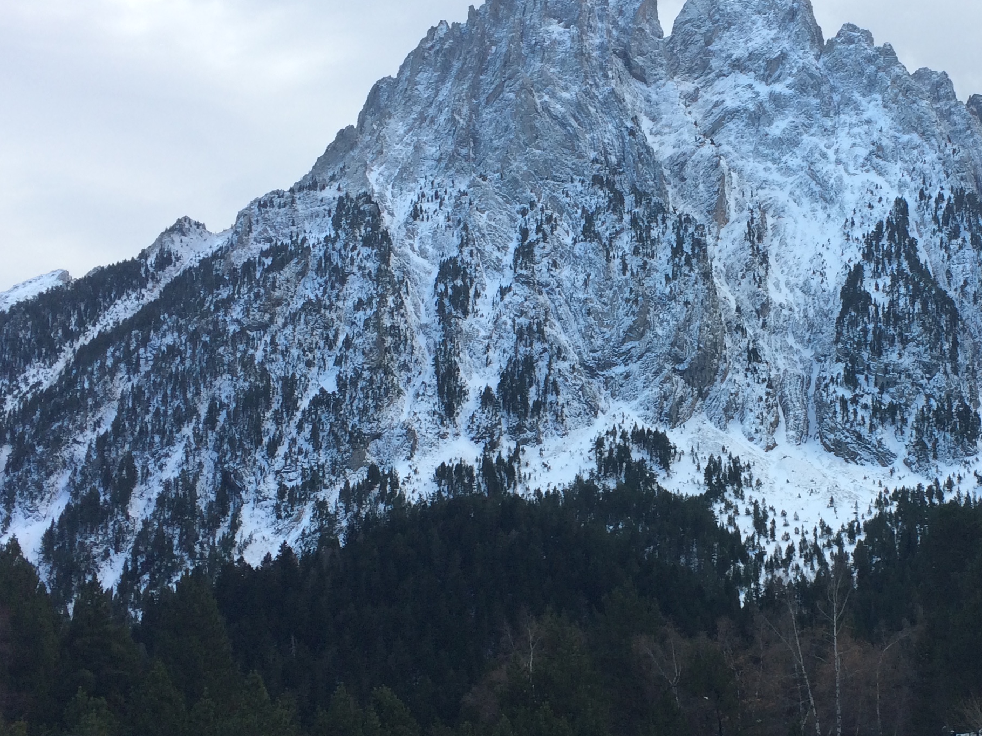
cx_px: 704
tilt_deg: +11.2
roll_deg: +0.1
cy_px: 437
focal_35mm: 52
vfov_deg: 28.0
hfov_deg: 36.2
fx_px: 1475
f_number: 2.2
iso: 32
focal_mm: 4.15
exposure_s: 1/323
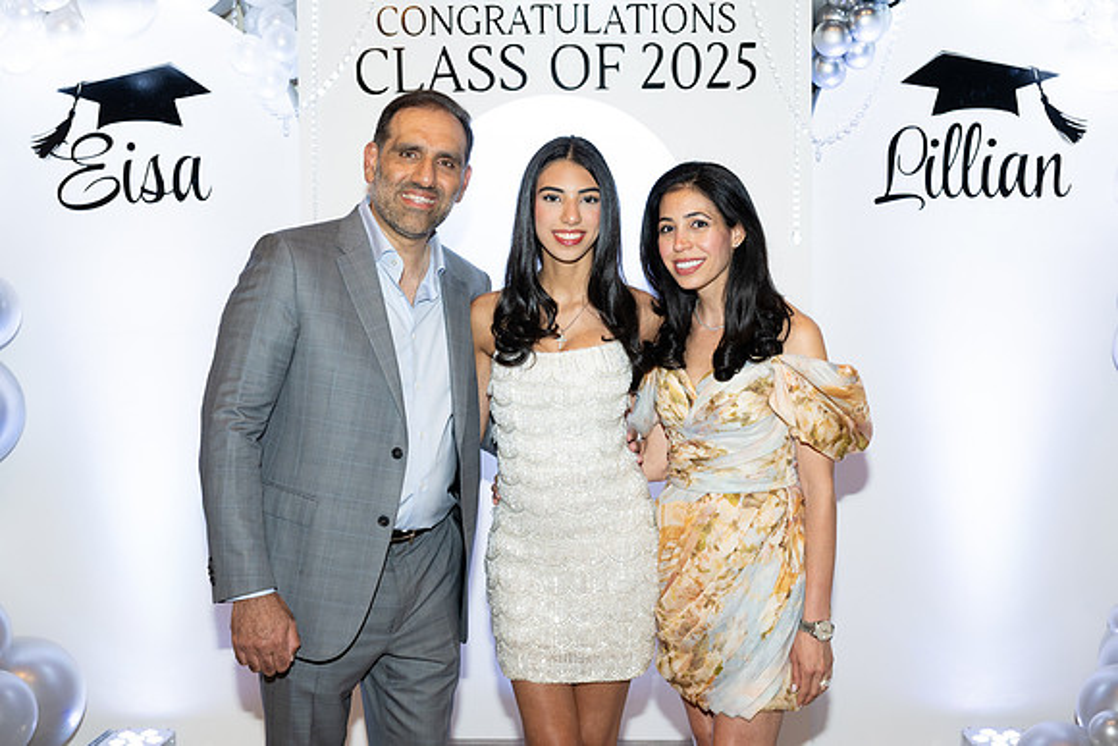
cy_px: 373
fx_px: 1274
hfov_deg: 47.4
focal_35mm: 41
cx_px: 559
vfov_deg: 32.6
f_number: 5.6
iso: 1000
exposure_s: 1/80
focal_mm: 41
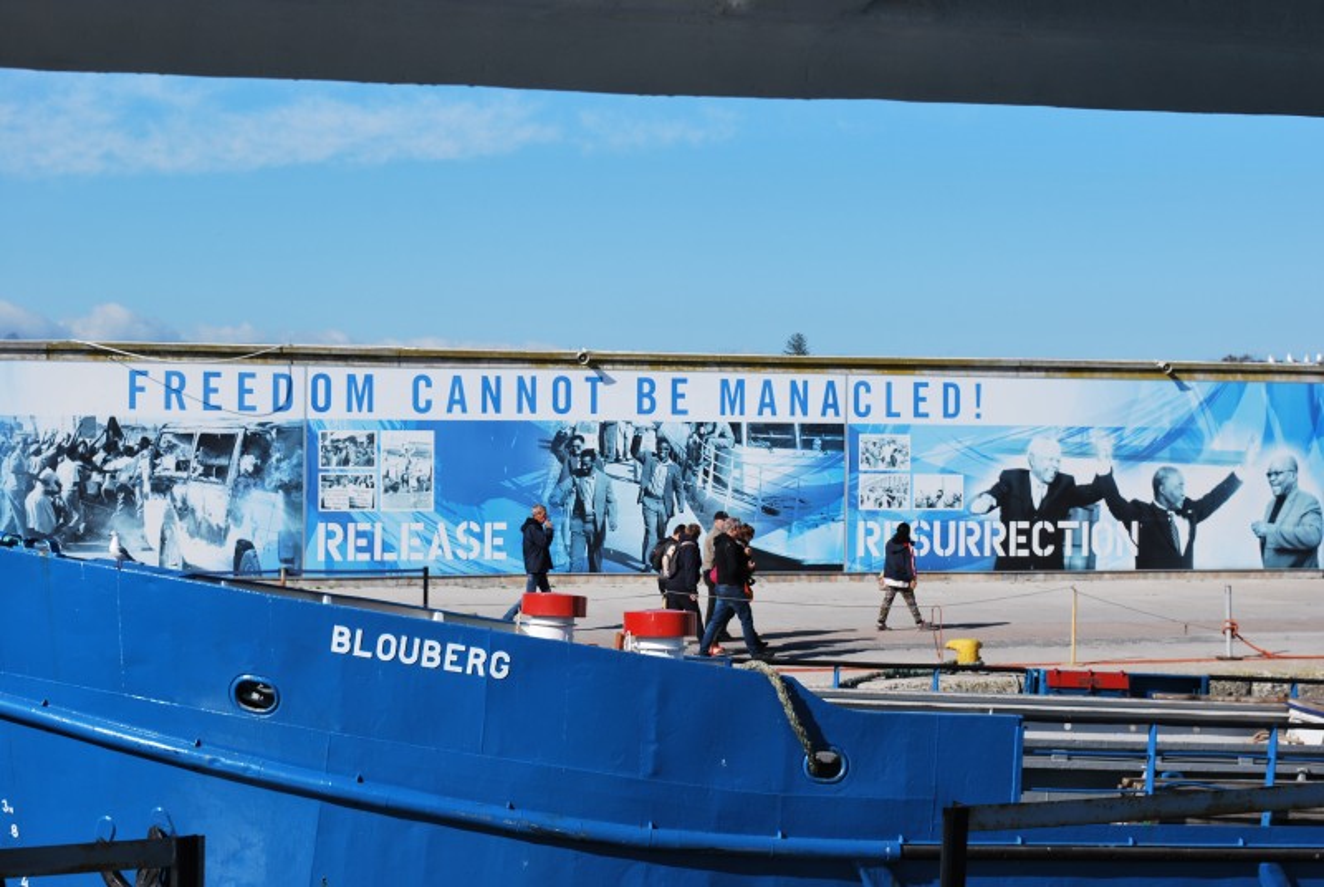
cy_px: 444
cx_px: 662
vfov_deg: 20.2
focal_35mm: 68
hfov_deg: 29.8
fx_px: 2486
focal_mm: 45
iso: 100
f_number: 9
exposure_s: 1/320
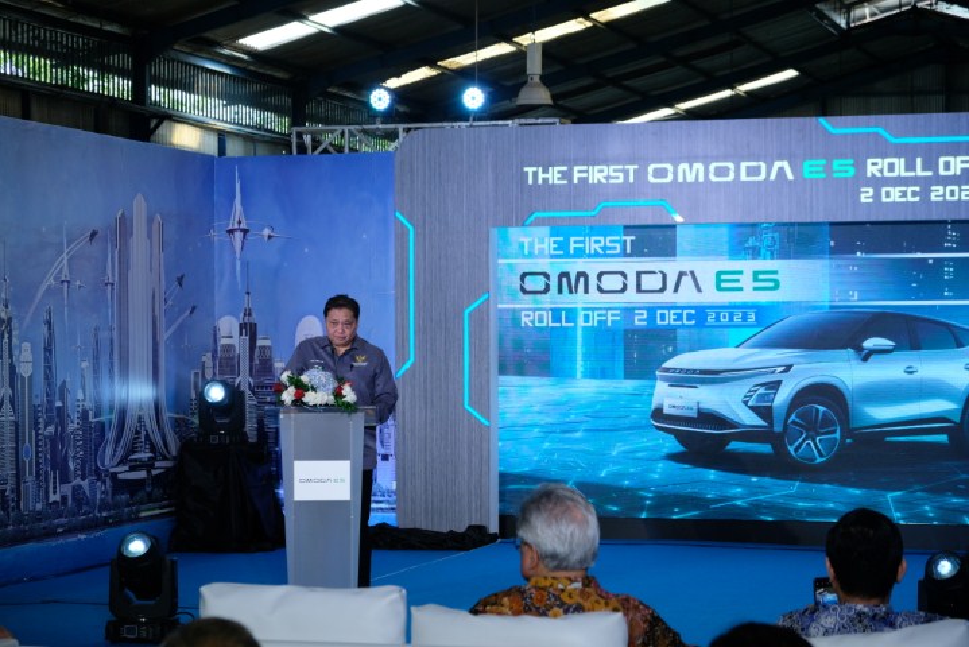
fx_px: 2235
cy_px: 324
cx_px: 484
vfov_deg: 16.5
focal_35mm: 83
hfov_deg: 24.5
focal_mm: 55
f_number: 4.5
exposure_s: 1/125
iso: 640
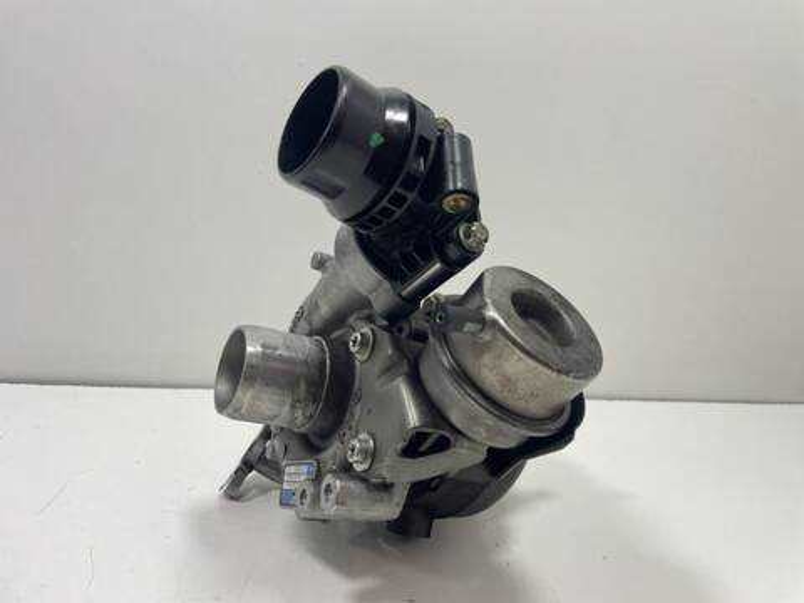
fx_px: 604
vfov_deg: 53.1
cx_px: 402
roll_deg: -4.9
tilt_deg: -12.2
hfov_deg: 67.3
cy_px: 302
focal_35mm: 26
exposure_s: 1/100
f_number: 1.6
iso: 100
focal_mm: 4.2
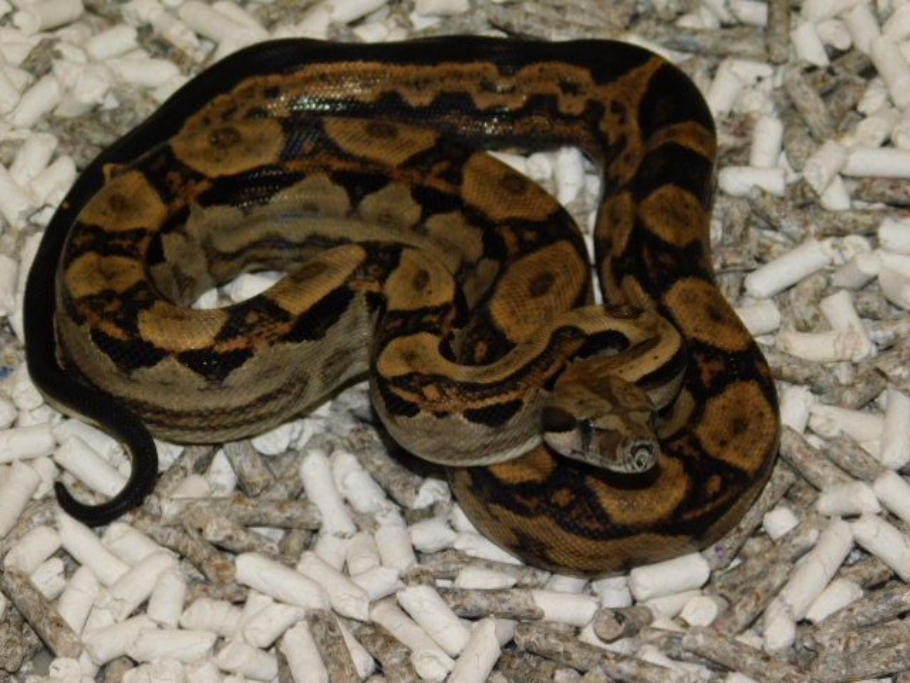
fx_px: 3891
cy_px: 342
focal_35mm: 148
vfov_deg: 10.0
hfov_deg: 13.3
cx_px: 455
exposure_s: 1/60
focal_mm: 26.3
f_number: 5.1
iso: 200
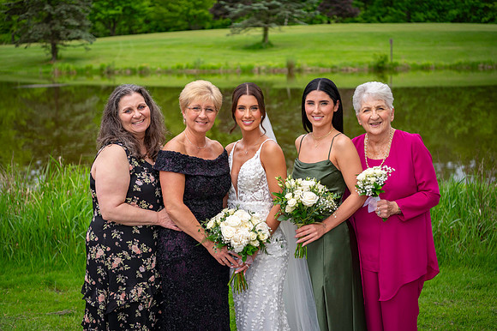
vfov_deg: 26.0
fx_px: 717
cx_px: 248
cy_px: 166
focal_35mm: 52
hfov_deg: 38.2
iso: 640
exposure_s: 1/3200
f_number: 3.2
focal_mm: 52
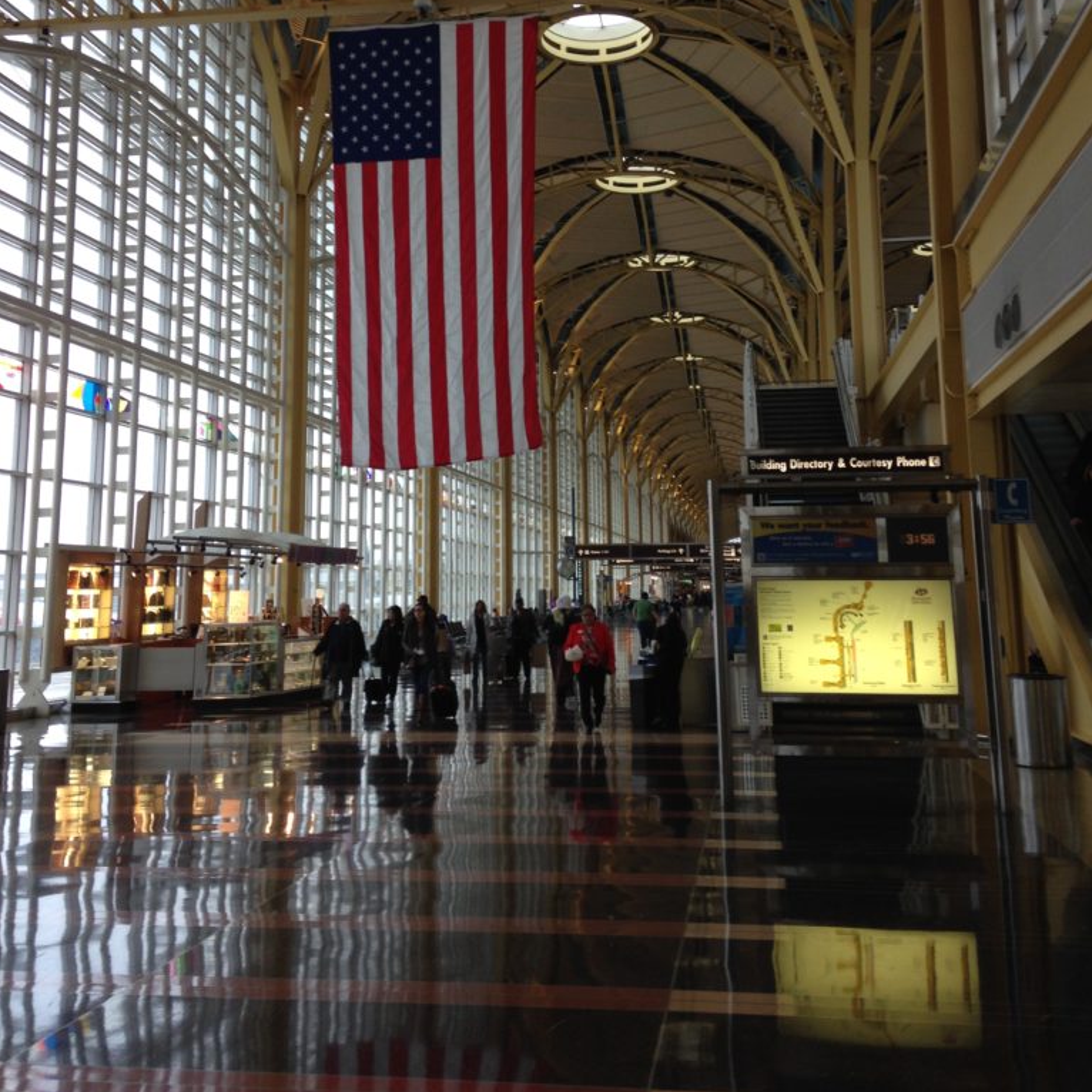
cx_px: 546
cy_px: 365
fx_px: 1392
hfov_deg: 42.8
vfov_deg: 42.3
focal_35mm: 39
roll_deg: +1.3
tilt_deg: +8.1
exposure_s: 1/30
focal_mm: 4.12
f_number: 2.4
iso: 50
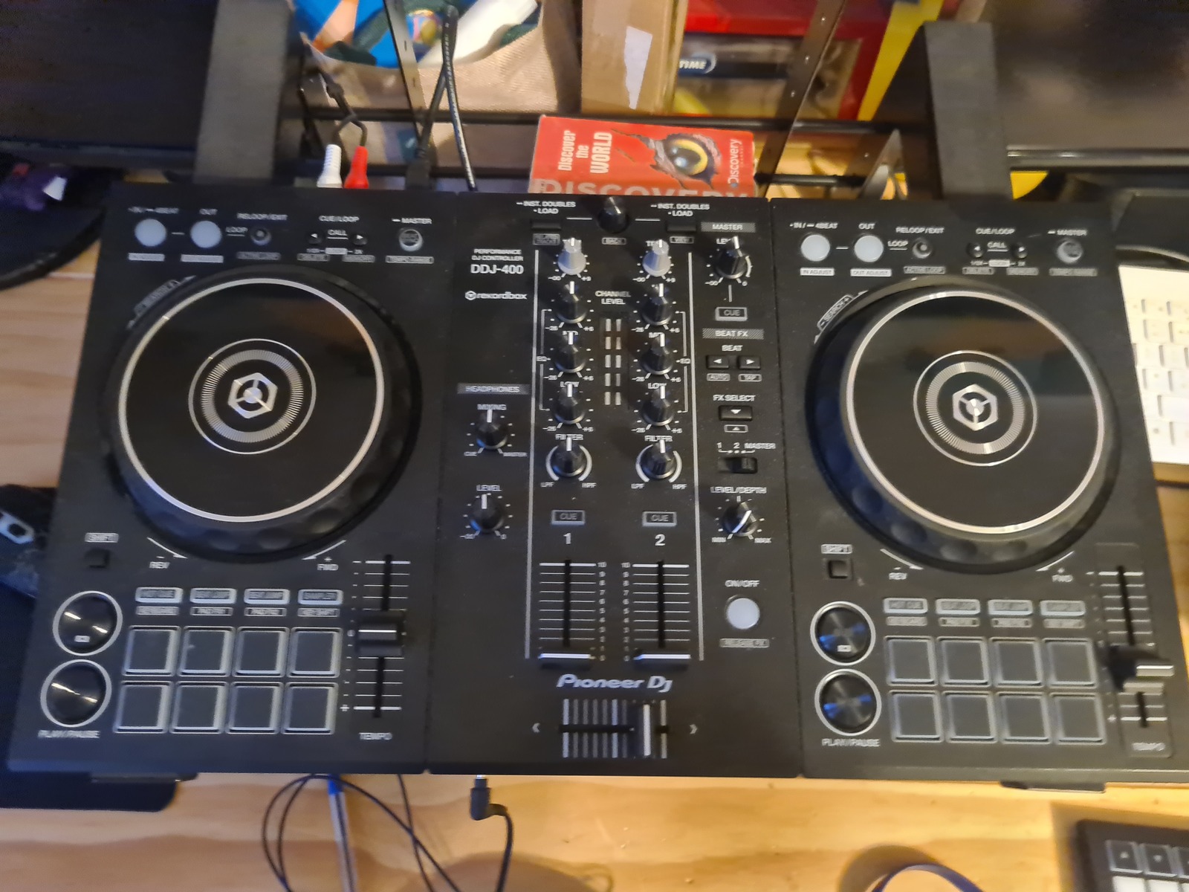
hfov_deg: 67.3
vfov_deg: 53.1
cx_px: 594
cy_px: 446
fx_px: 893
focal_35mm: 26
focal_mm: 5.4
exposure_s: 1/17
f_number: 1.8
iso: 1250
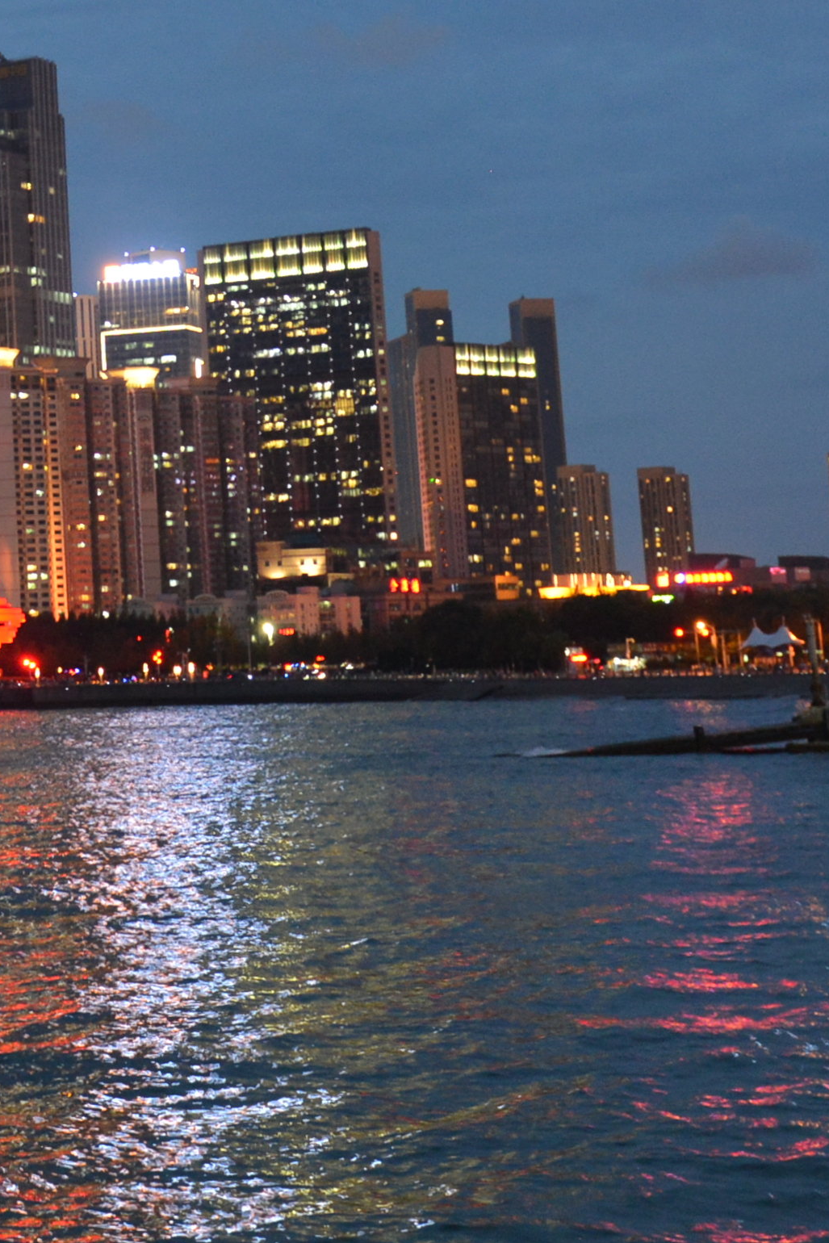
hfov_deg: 15.2
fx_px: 2970
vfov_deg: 22.9
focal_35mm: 86
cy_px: 77
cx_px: -234
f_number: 3.2
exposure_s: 1/10
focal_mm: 24
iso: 1600
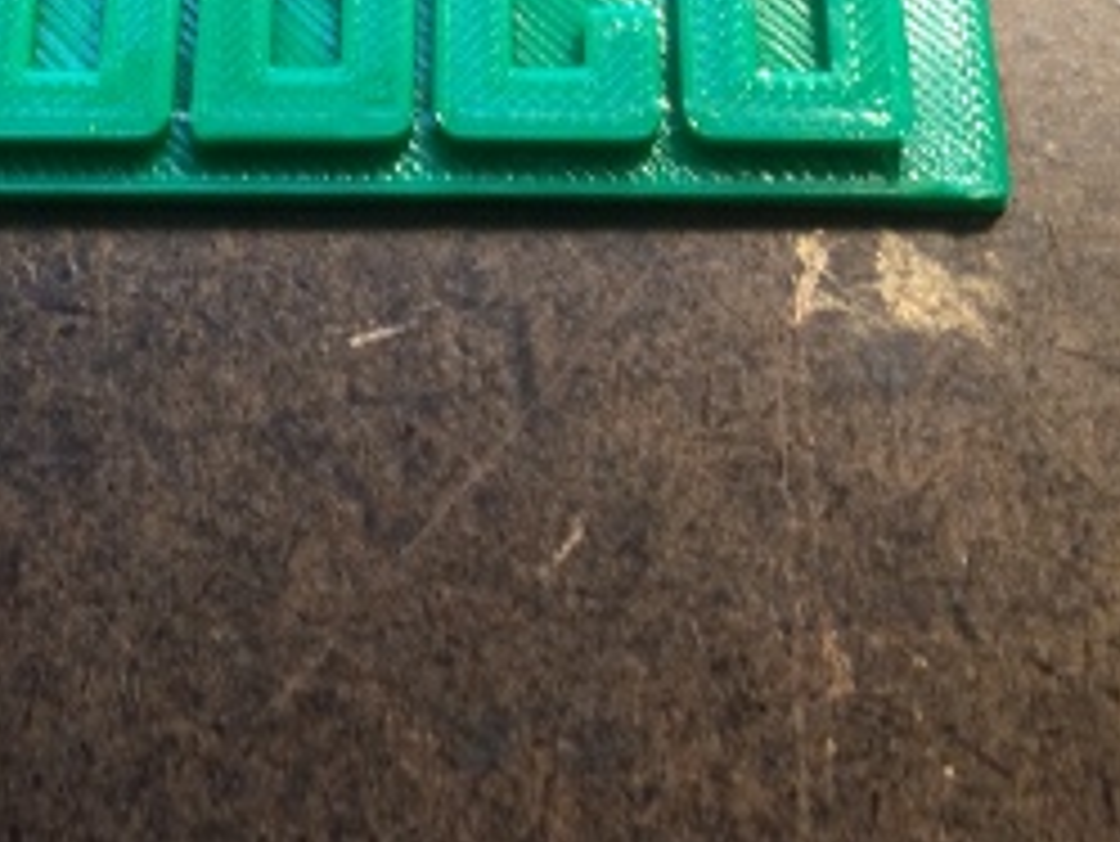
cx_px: 326
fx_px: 2007
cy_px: 32
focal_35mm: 62
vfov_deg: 22.9
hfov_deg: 30.8
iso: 64
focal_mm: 4.15
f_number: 2.2
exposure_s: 1/30
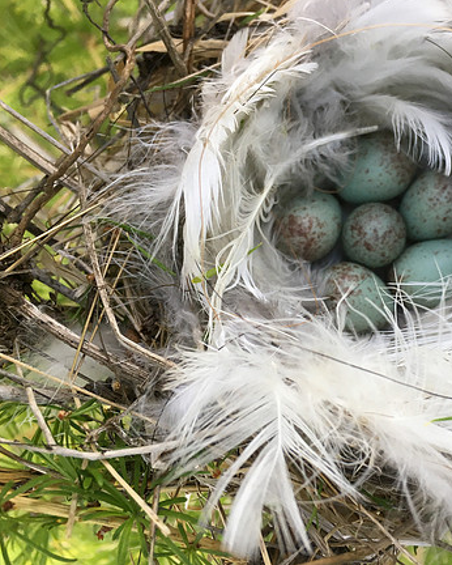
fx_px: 635
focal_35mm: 38
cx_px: 357
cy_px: 282
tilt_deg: -85.1
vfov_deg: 47.9
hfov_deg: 37.9
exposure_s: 1/33
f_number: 2.2
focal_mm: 4.15
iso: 32
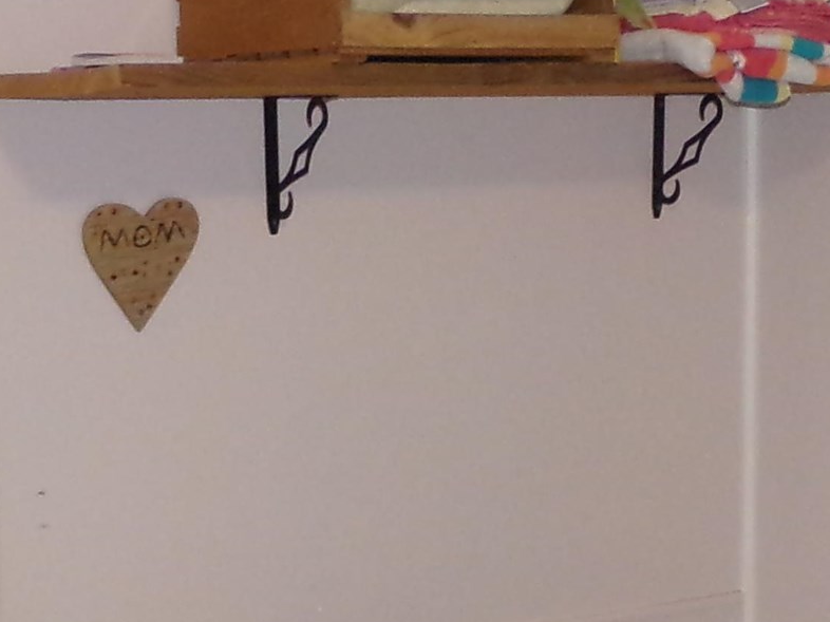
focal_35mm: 129
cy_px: 448
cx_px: 484
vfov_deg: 11.5
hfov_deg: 15.3
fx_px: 3092
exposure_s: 1/34
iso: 200
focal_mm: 5.9
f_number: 3.4
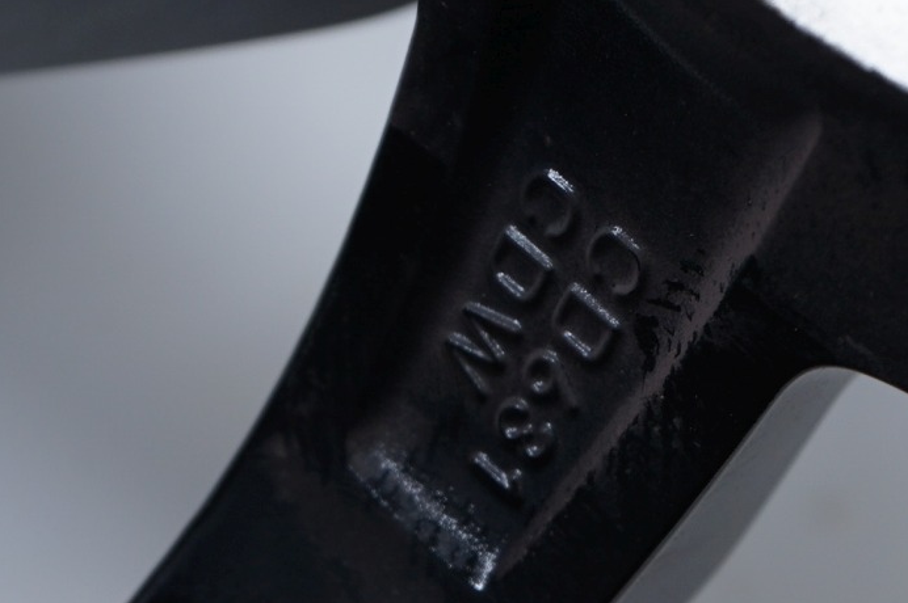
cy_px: 647
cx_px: 1131
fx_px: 4334
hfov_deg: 11.7
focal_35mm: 172
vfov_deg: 7.9
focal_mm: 62
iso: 250
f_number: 7.1
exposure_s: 1/100
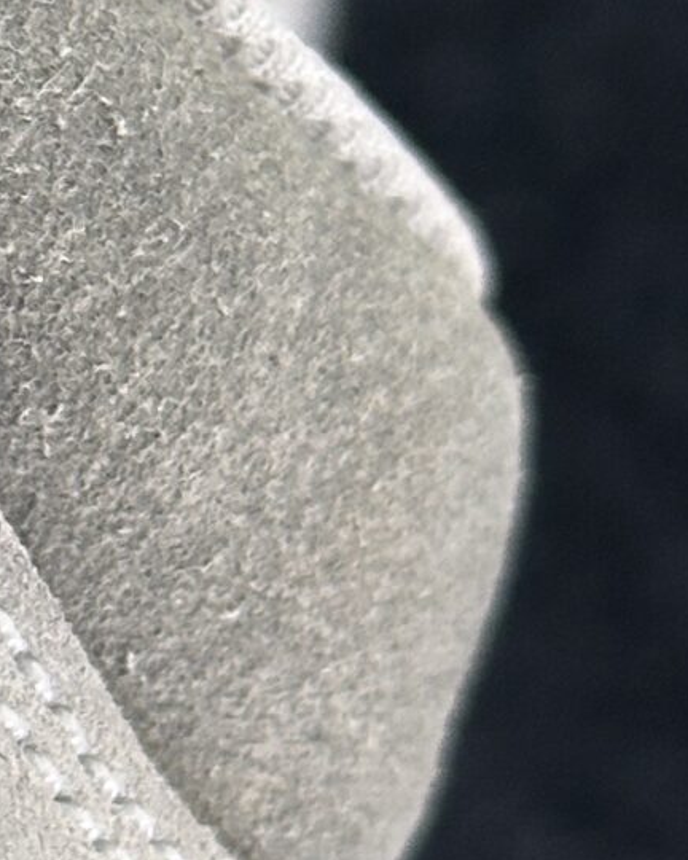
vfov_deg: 8.7
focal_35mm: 222
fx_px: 5650
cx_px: -780
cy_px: 319
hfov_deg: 6.7
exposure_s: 1/50
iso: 80
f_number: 1.78
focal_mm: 6.86
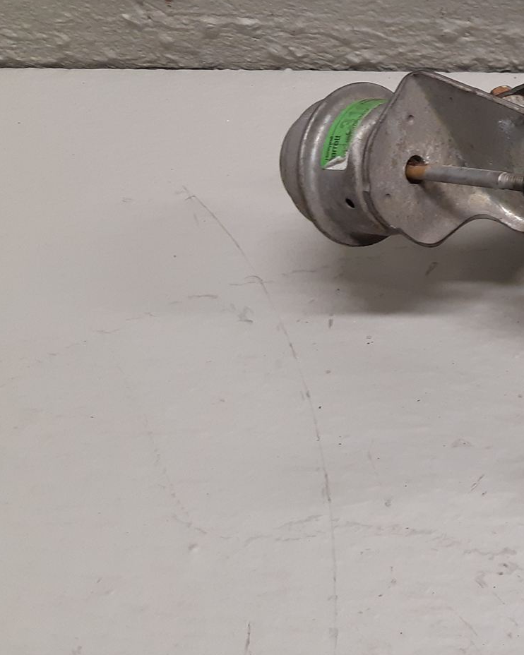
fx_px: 1086
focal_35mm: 56
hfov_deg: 24.0
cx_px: 674
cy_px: 199
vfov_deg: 33.2
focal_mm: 3.93
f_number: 1.7
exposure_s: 1/50
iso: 160
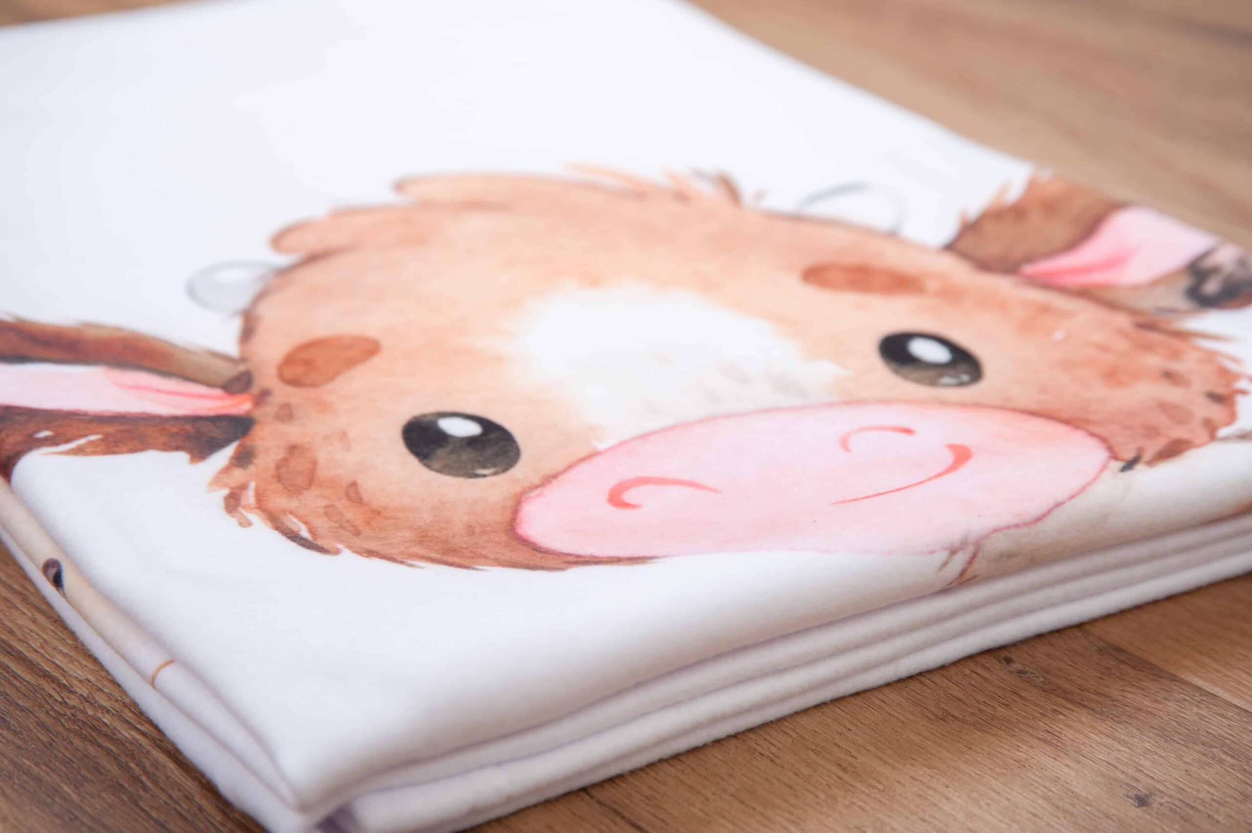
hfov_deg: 22.6
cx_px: 626
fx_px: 3128
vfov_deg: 15.2
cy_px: 416
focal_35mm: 90
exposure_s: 1/160
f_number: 11
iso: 250
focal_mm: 90
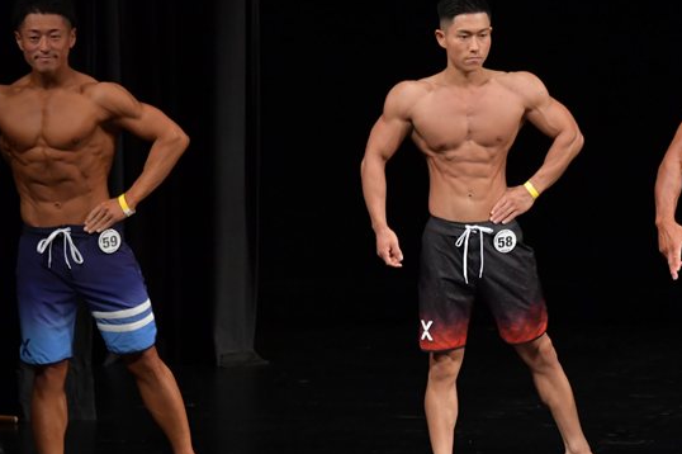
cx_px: 410
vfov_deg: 3.5
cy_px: 240
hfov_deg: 5.3
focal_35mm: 389
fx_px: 7365
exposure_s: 1/400
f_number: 5.6
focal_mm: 180
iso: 3200
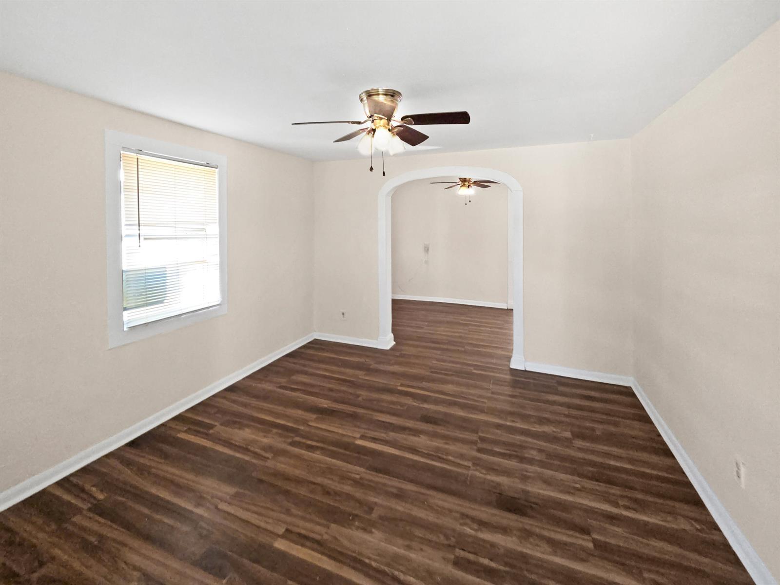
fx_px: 293
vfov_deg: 89.9
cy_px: 292
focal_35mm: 13
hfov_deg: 106.2
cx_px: 390
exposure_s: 1/60
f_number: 2.2
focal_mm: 2.2
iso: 160
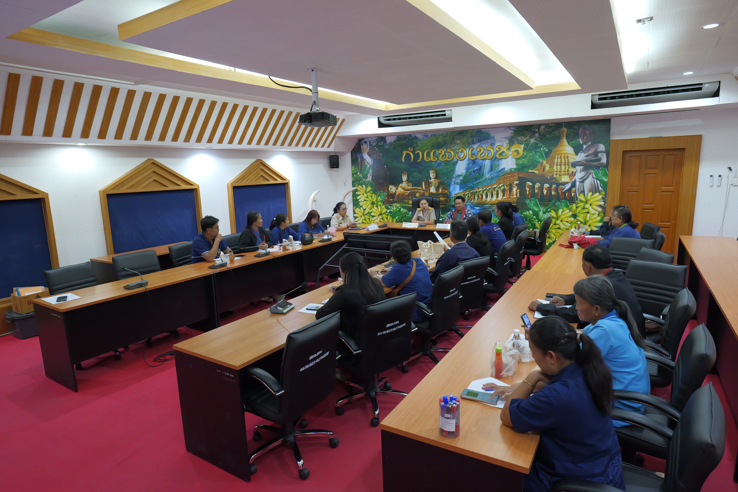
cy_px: 246
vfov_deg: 61.9
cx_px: 369
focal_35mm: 20
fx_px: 410
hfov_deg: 84.0
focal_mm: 20
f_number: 5.6
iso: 6400
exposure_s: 1/100
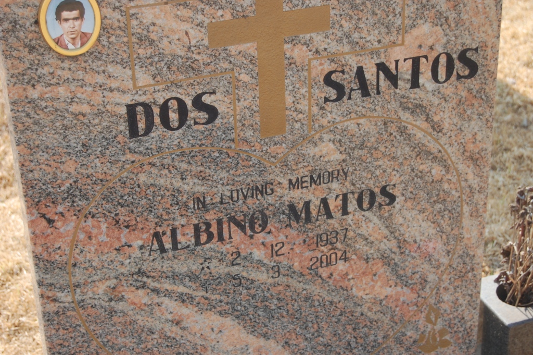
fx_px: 1065
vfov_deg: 18.9
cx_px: 266
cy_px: 178
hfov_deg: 28.1
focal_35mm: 72
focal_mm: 48
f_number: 6.3
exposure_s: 1/160
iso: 200
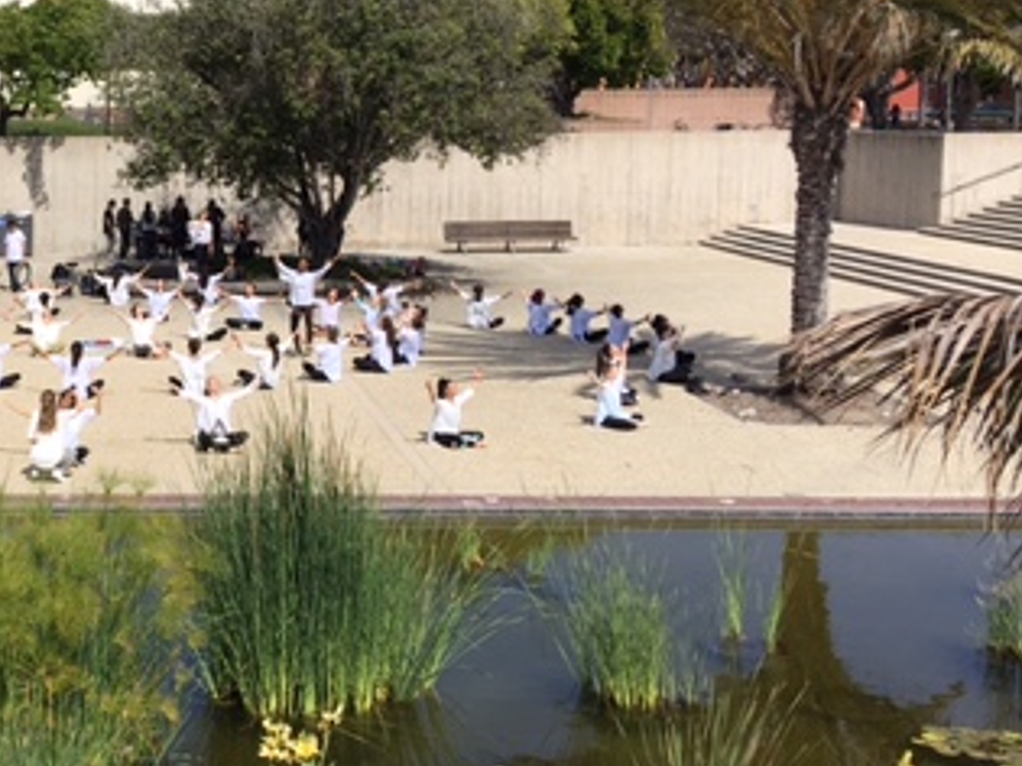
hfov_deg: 31.0
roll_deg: -0.4
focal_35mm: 59
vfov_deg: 24.8
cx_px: 78
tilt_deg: -4.9
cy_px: 312
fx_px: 1741
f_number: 2.2
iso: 25
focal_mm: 4.15
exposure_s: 1/1876
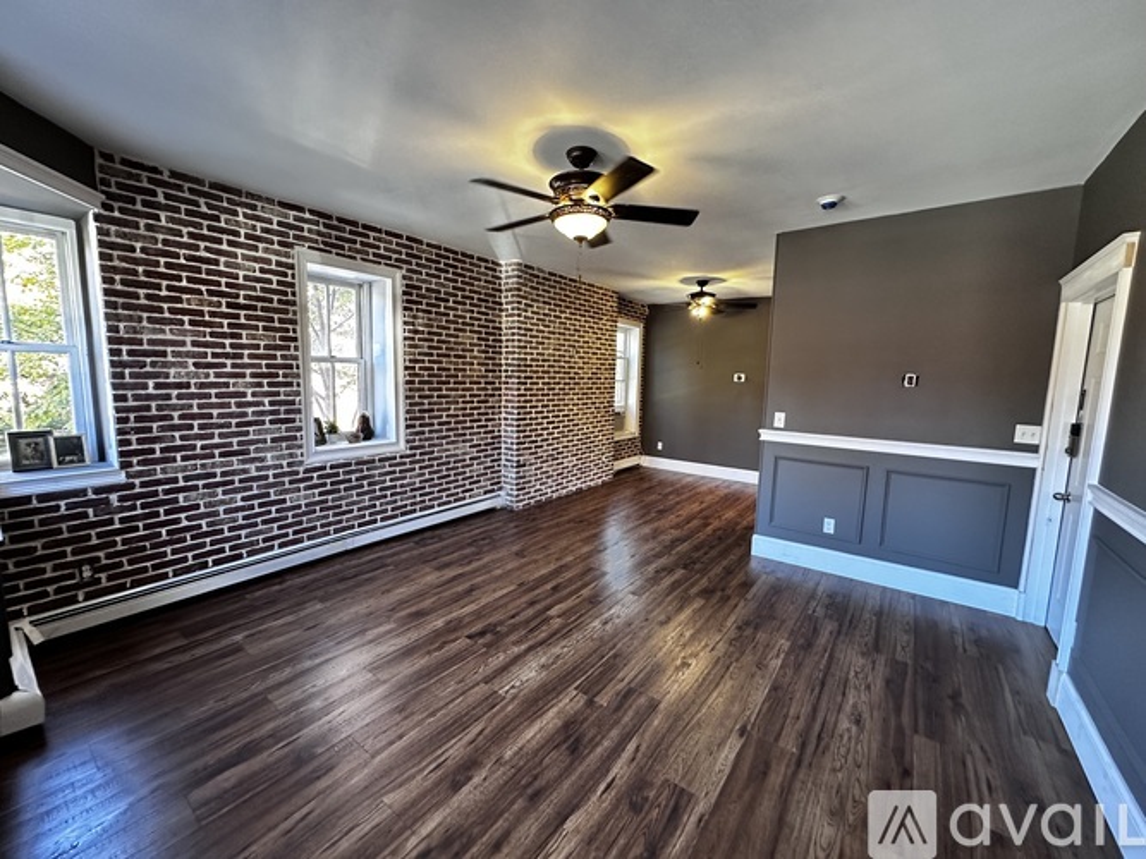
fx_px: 463
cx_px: 573
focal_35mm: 14
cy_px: 430
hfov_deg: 102.1
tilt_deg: -6.6
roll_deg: -1.2
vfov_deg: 85.7
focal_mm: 2.22
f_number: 2.2
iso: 250
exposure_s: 1/60
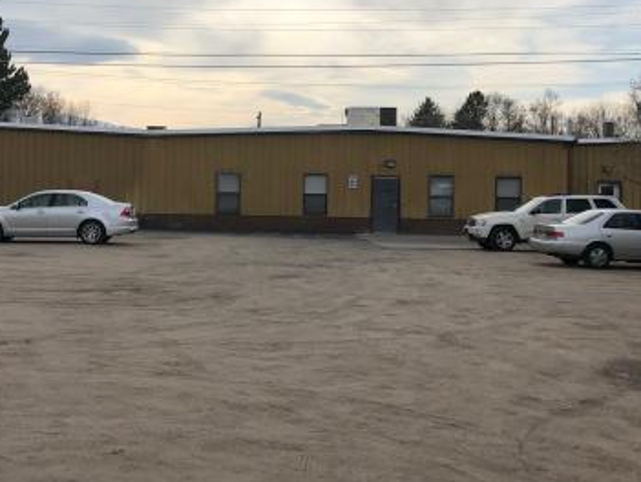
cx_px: 221
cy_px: 179
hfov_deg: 37.1
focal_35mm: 51
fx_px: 945
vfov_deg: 28.5
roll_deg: -1.7
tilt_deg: +0.0
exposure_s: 1/2857
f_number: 1.8
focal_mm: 3.99
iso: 20
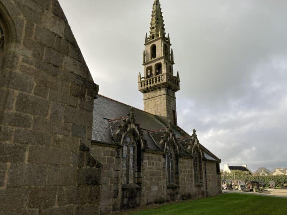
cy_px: 108
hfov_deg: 63.4
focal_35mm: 28
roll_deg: -1.1
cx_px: 144
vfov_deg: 49.7
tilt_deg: +18.0
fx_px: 232
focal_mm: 3.99
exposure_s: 1/906
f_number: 1.8
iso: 20
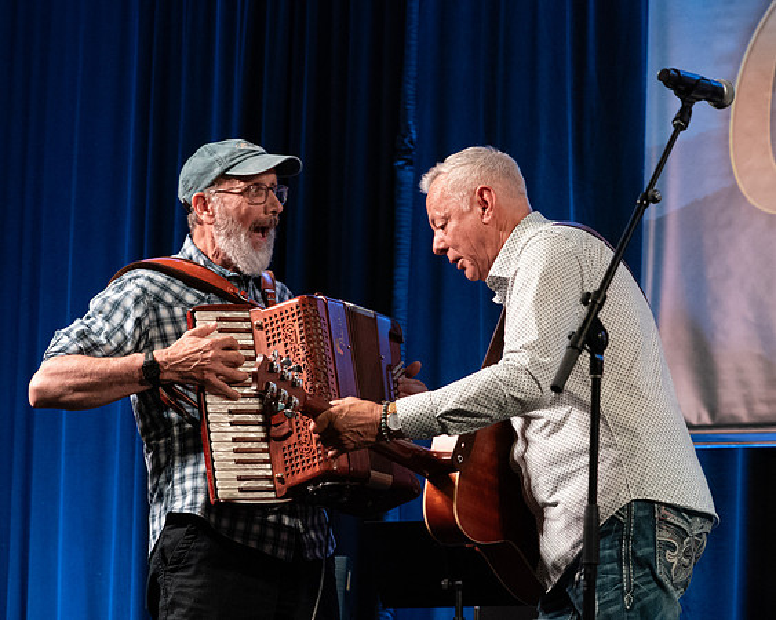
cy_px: 337
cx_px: 448
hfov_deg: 16.0
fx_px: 2751
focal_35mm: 120
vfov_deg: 12.9
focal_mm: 98
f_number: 5.6
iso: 6400
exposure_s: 1/200
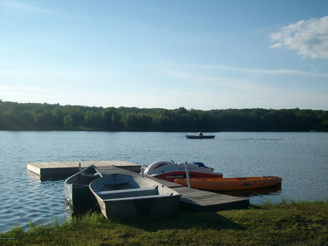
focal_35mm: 45
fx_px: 426
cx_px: 164
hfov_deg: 42.1
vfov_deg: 32.2
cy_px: 123
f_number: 7.9
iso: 80
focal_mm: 7.46
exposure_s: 1/263
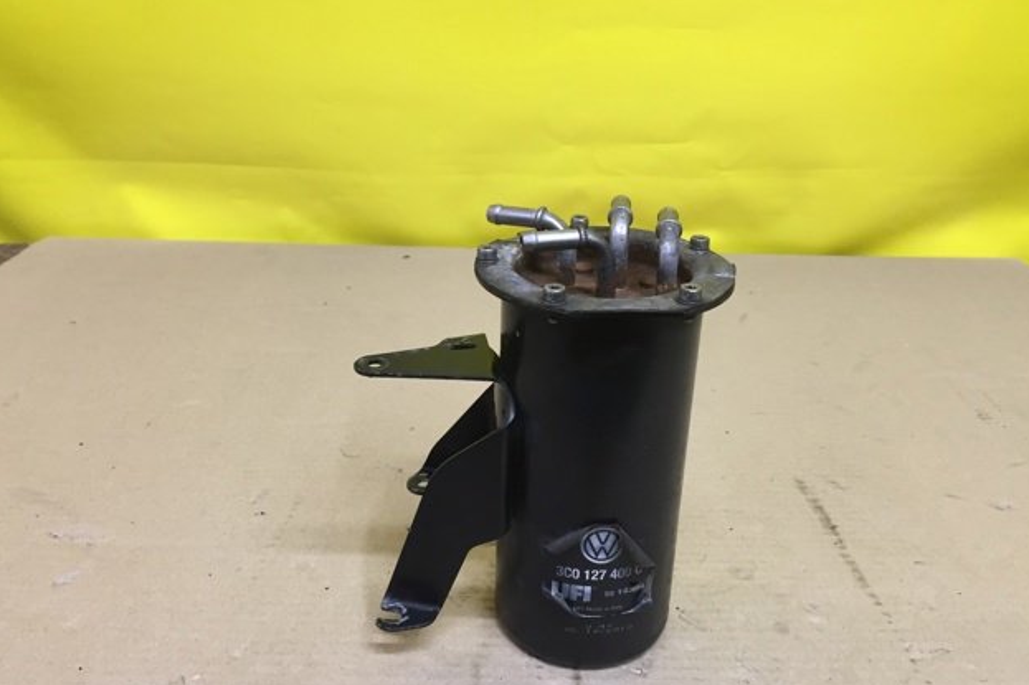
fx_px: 886
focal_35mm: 31
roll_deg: -1.9
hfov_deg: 60.3
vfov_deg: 42.3
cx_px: 512
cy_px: 337
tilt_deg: -24.8
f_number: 2.2
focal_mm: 4.15
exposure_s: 1/33
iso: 50
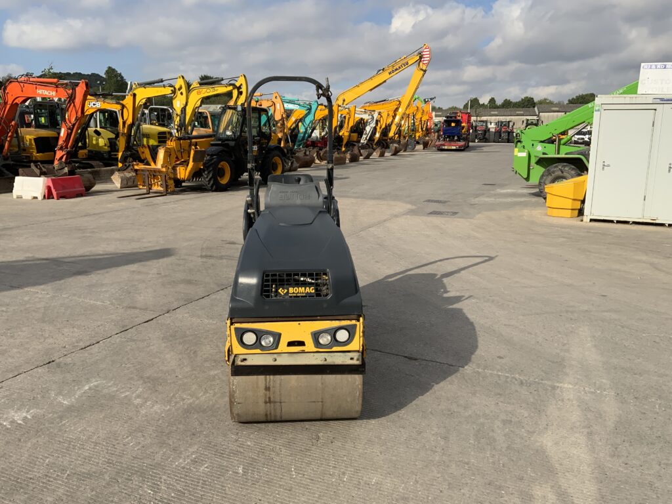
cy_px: 252
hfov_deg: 61.7
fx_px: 563
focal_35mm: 29
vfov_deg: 48.2
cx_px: 336
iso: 16
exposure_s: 1/2058
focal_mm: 3
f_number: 1.8
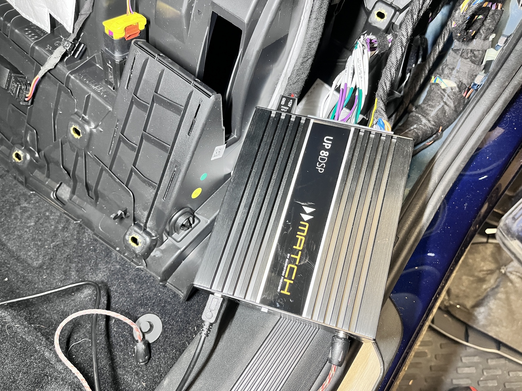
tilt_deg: -64.8
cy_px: 196
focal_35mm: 26
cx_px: 261
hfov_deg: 67.3
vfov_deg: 53.1
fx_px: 392
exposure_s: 1/50
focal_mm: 5.1
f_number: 1.6
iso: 160
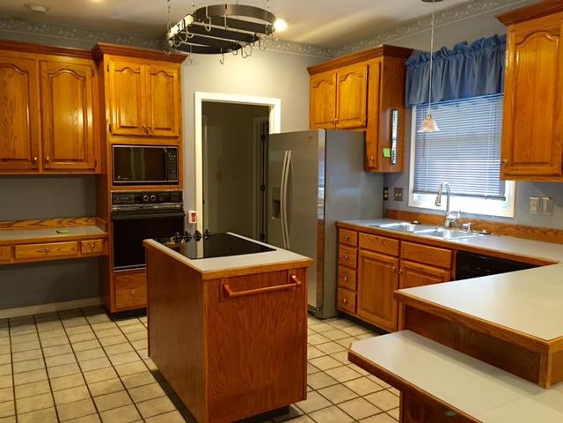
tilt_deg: -5.5
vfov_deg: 48.2
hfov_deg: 61.7
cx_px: 282
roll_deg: -0.5
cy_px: 212
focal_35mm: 29
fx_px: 472
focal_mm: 4.15
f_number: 2.2
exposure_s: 1/15
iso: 100
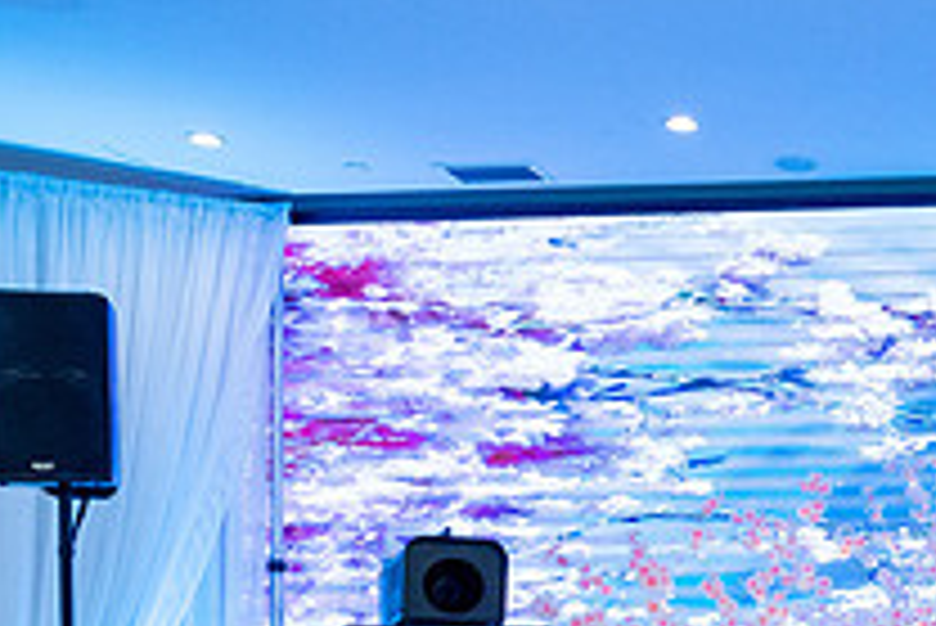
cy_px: 714
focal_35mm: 67
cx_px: 1215
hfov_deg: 25.8
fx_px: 1743
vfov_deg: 19.4
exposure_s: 1/250
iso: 3200
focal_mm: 24
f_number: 5.6
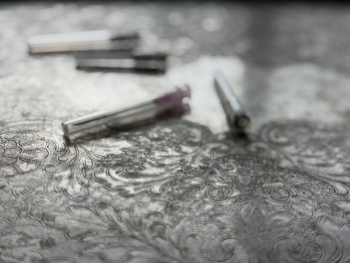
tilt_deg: -33.5
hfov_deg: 39.7
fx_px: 485
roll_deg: -0.6
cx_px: 175
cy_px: 132
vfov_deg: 30.3
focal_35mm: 48
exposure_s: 1/1678
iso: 64
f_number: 1.78
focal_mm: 6.76
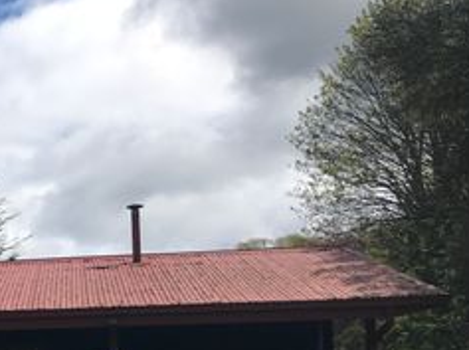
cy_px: 366
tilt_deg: +3.0
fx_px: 960
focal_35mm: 71
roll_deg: +1.4
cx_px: -81
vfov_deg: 19.9
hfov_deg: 25.0
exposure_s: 1/3195
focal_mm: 3.99
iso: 20
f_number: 1.8
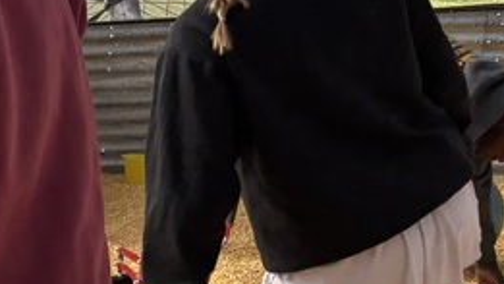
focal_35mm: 111
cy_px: 495
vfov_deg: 10.4
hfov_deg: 16.1
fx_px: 1484
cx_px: -421
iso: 50
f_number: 1.6
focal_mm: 5.96
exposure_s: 1/927
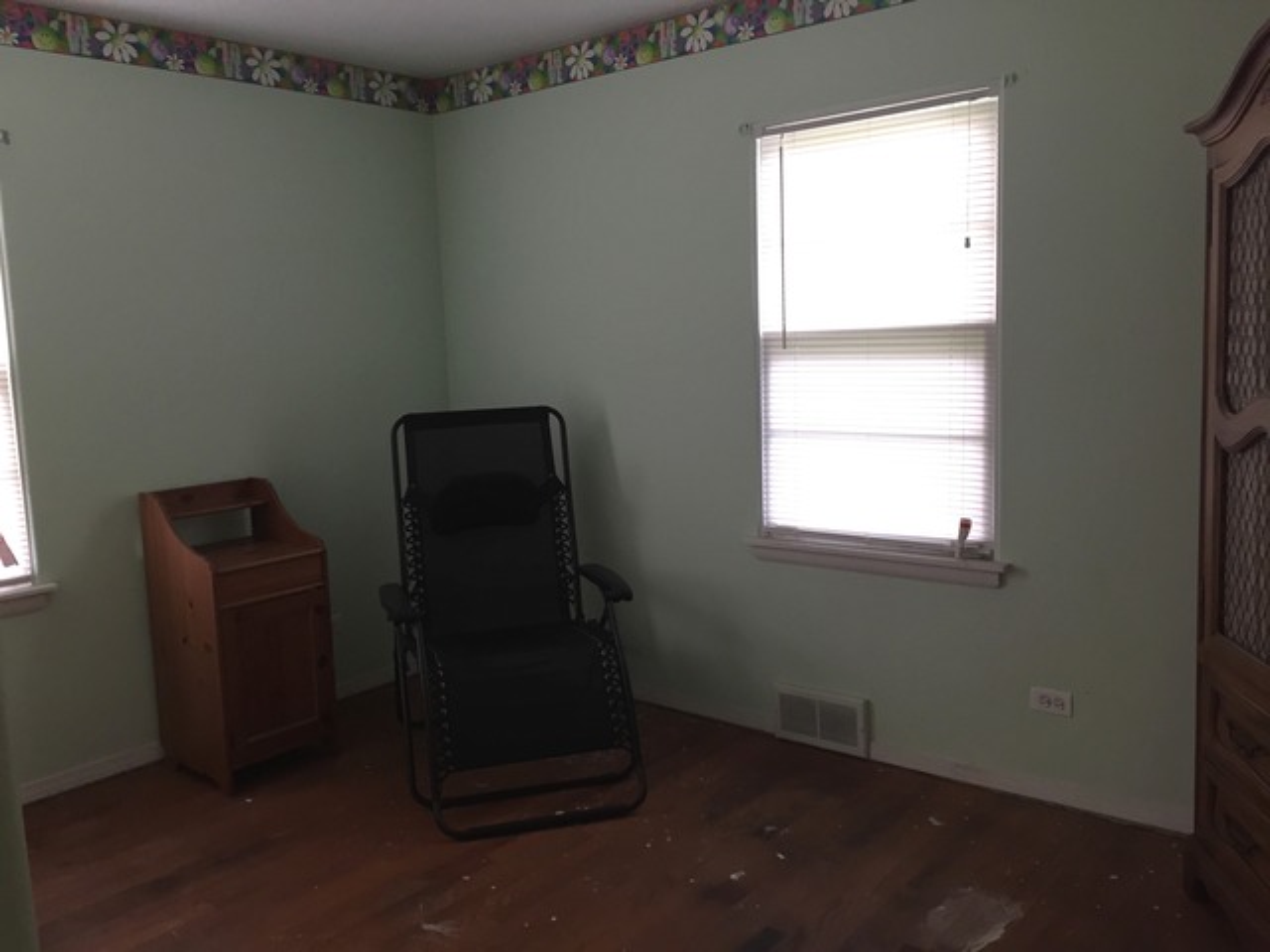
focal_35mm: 29
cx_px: 635
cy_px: 476
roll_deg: +2.8
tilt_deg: -8.4
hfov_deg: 61.7
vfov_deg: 48.2
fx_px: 1064
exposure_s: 1/30
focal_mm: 4.15
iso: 80
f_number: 2.2
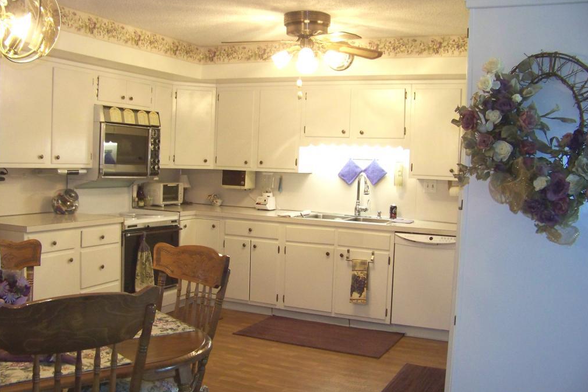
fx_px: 621
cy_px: 202
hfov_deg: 50.7
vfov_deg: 35.1
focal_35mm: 38
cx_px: 293
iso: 200
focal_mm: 5.85
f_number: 2.8
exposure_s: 1/30
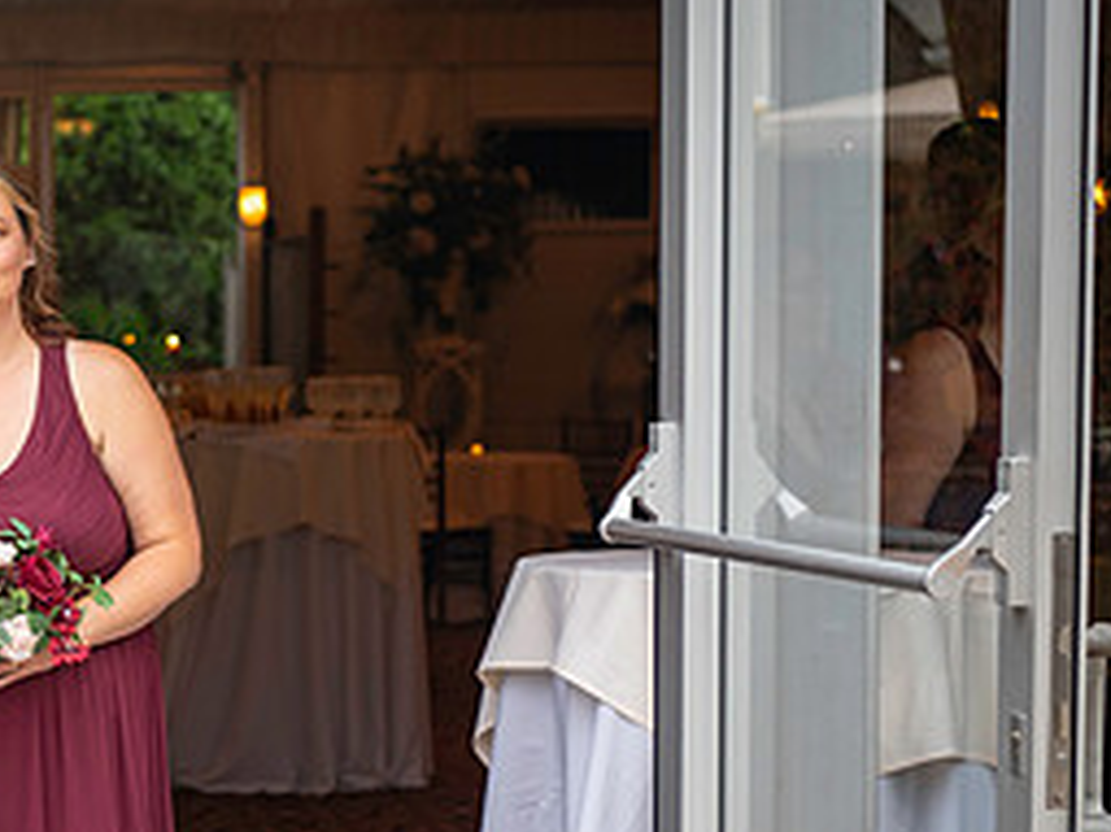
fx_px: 4202
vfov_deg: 11.3
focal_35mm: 131
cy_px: 658
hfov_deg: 14.7
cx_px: -74
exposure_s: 1/160
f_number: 3.5
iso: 500
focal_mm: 60
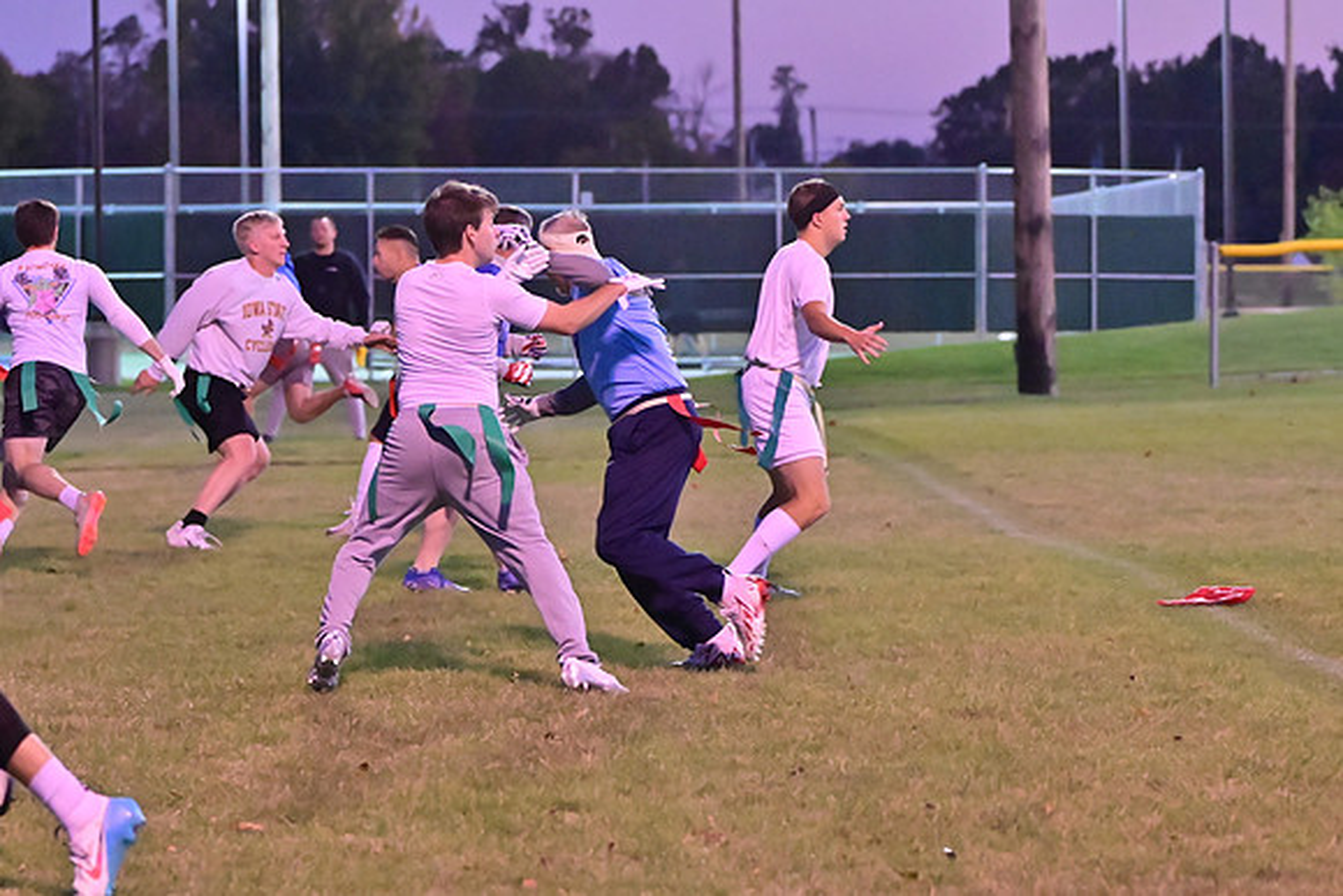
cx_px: 672
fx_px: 5858
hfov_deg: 13.1
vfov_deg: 8.7
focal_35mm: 157
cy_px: 448
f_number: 4
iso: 6400
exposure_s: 1/400
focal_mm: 105
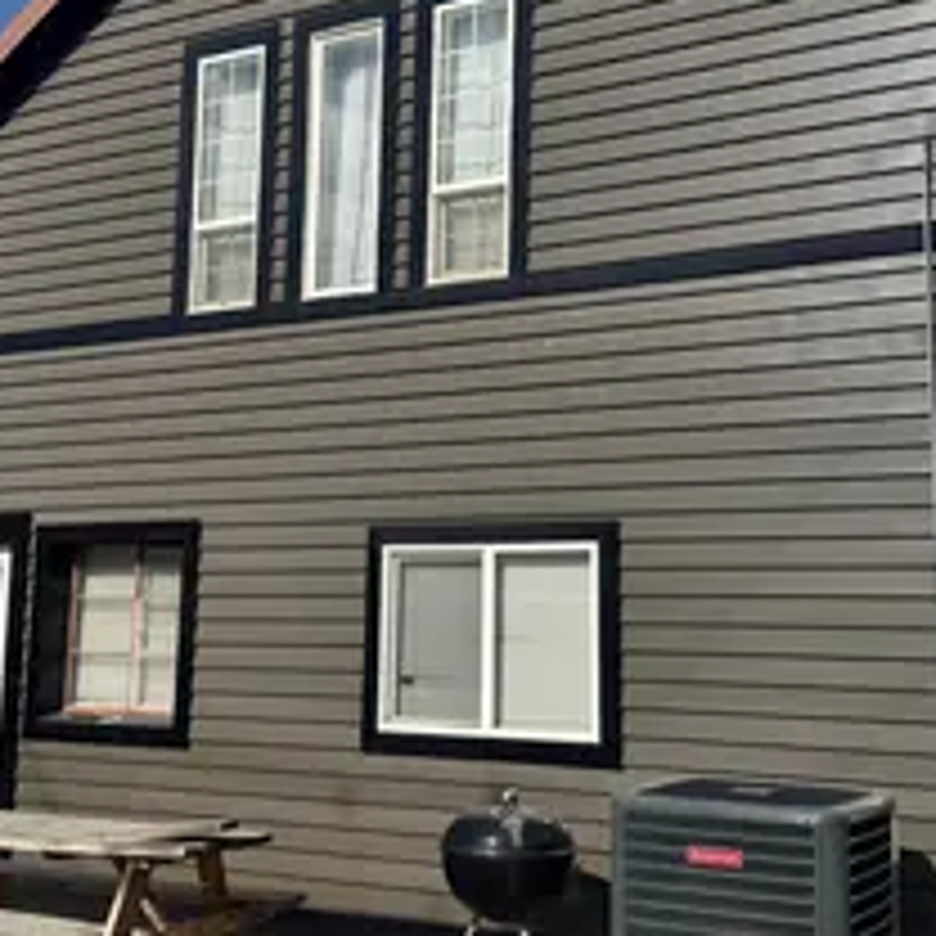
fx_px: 1499
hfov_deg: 34.7
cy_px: 392
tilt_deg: +9.4
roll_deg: -0.3
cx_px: 490
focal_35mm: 49
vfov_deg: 34.6
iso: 80
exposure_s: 1/7937
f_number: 1.78
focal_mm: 6.76
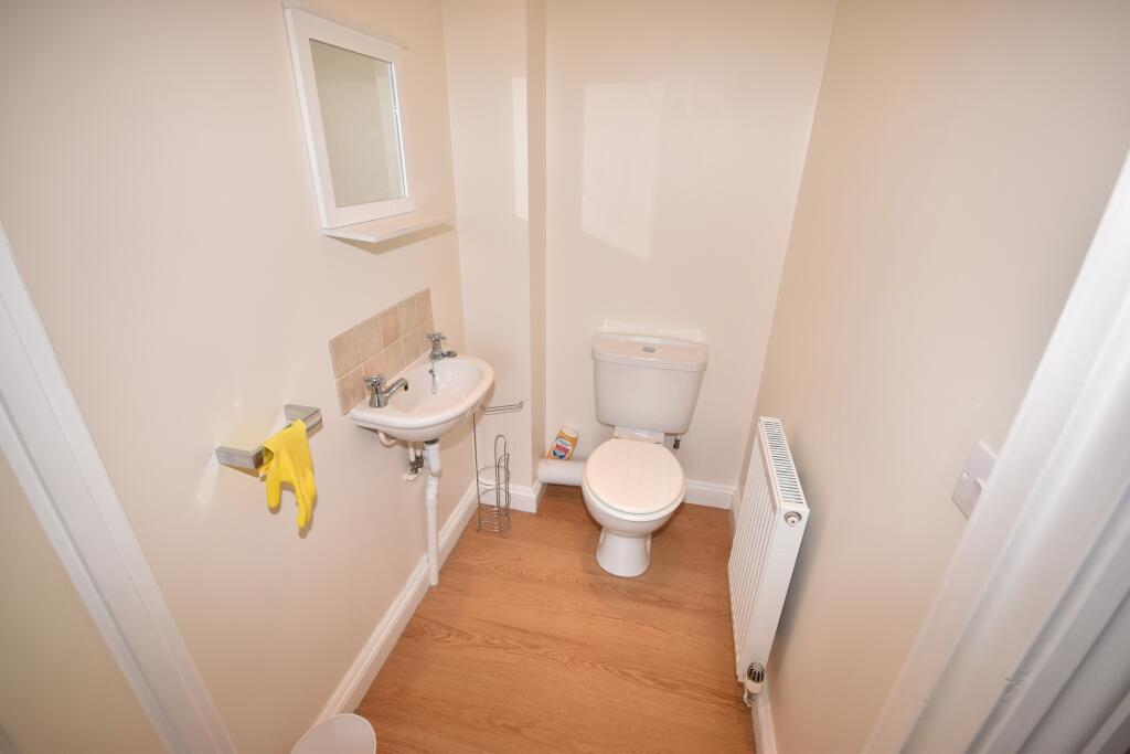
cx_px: 565
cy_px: 377
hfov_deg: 100.4
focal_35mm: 15
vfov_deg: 77.3
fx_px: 471
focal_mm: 10
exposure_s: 1/60
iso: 400
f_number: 5.6
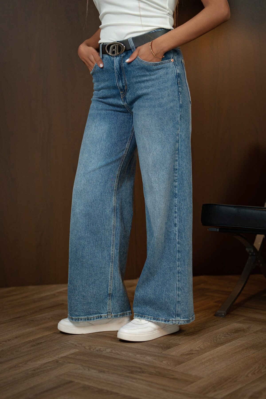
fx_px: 687
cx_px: 133
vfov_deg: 32.4
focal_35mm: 62
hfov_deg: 21.9
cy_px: 200
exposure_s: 1/400
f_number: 2.5
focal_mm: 62
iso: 250
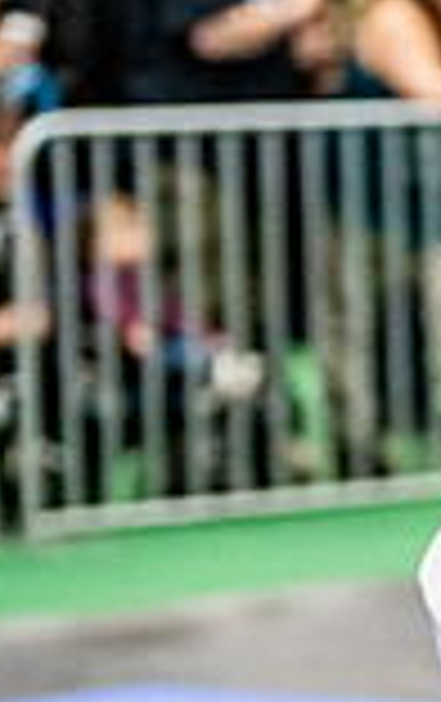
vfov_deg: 7.0
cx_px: 986
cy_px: 497
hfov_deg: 4.3
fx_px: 5729
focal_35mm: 299
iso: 5000
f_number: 2.8
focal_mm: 79
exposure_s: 1/500
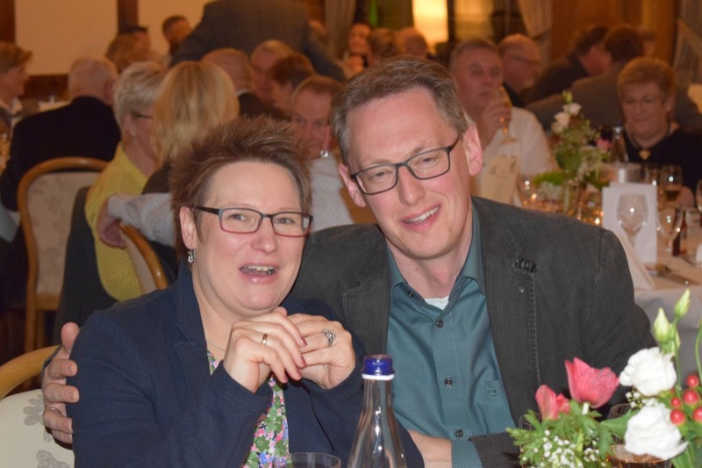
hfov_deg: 24.6
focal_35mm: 82
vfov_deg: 16.5
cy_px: 234
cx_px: 351
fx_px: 1608
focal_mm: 55
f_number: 5.6
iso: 3200
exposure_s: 1/60
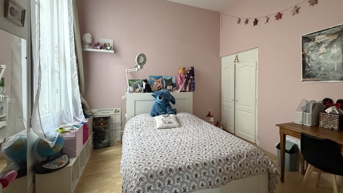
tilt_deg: -0.8
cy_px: 86
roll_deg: +0.1
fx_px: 155
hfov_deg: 95.6
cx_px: 188
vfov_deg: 63.7
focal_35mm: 17
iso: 800
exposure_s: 1/60
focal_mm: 2.22
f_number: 2.2
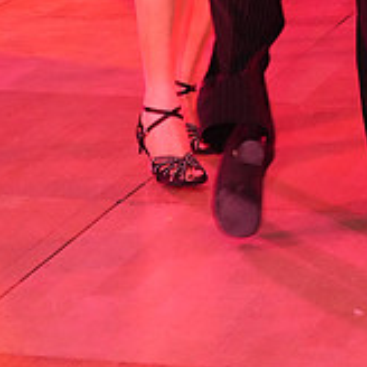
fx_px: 2375
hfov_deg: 8.8
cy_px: -230
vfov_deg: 8.6
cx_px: 283
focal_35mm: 198
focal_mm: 66
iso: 6400
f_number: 5
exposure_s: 1/250
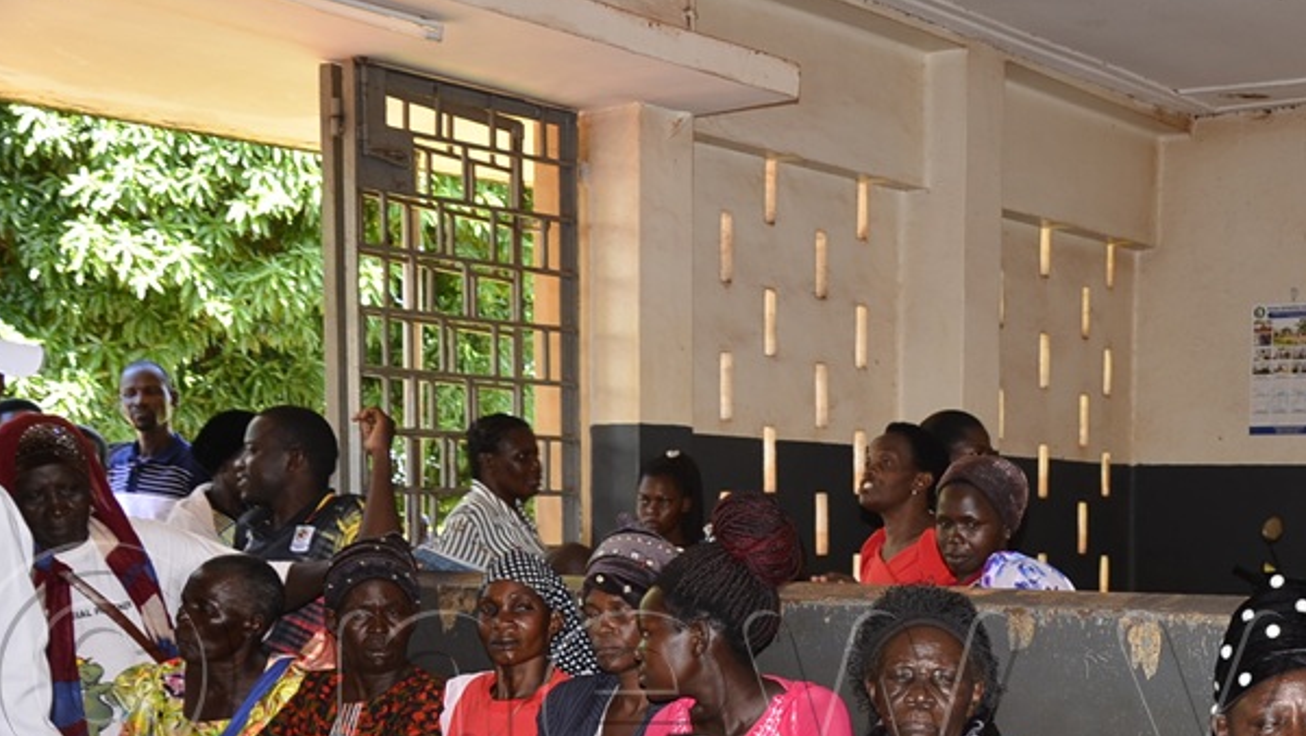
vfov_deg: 21.4
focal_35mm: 55
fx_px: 1901
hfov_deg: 36.7
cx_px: 1038
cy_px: 671
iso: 200
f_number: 3.8
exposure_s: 1/60
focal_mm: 21
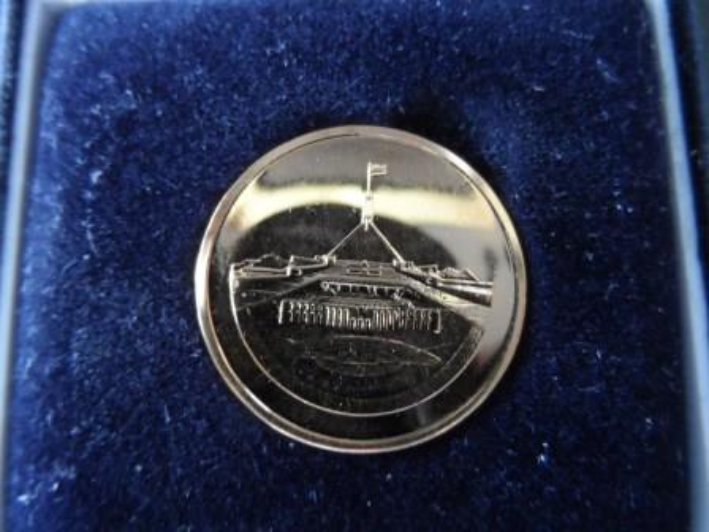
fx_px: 492
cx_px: 354
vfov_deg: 56.8
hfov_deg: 71.6
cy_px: 266
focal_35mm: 24
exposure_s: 1/15
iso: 400
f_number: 3.2
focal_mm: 4
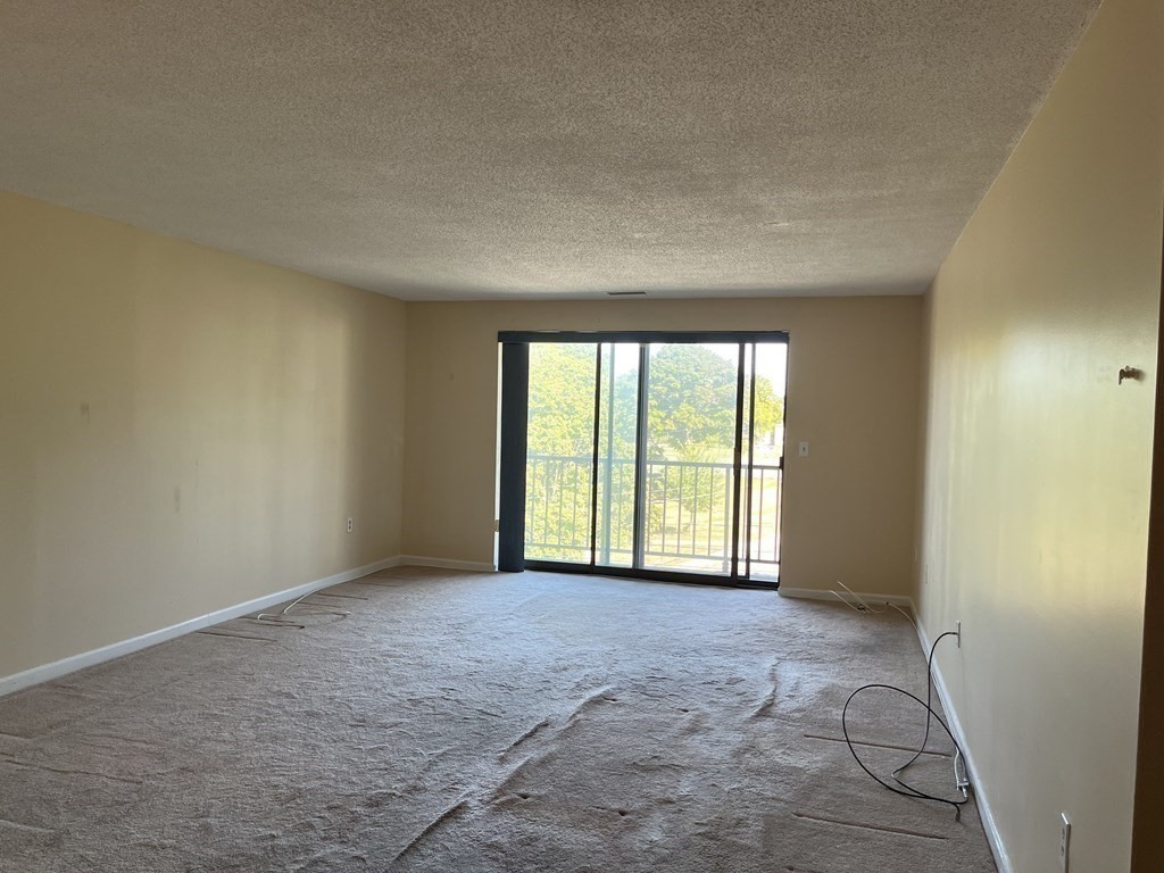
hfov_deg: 67.3
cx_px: 582
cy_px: 436
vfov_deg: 53.1
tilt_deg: -2.8
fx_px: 874
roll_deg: -1.5
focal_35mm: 26
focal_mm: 5.1
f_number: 1.6
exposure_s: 1/120
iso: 100
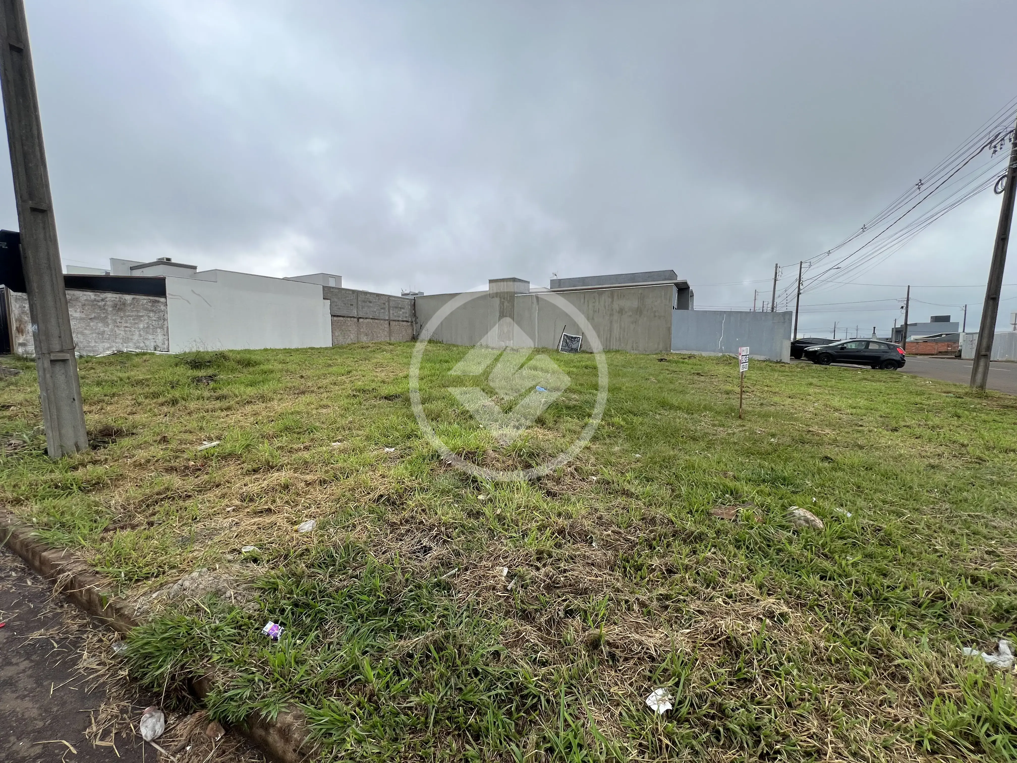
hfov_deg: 106.2
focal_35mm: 13
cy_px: 382
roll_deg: -0.1
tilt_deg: -4.9
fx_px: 382
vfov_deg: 89.9
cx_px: 508
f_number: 1.8
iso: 32
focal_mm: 1.57
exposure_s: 1/732
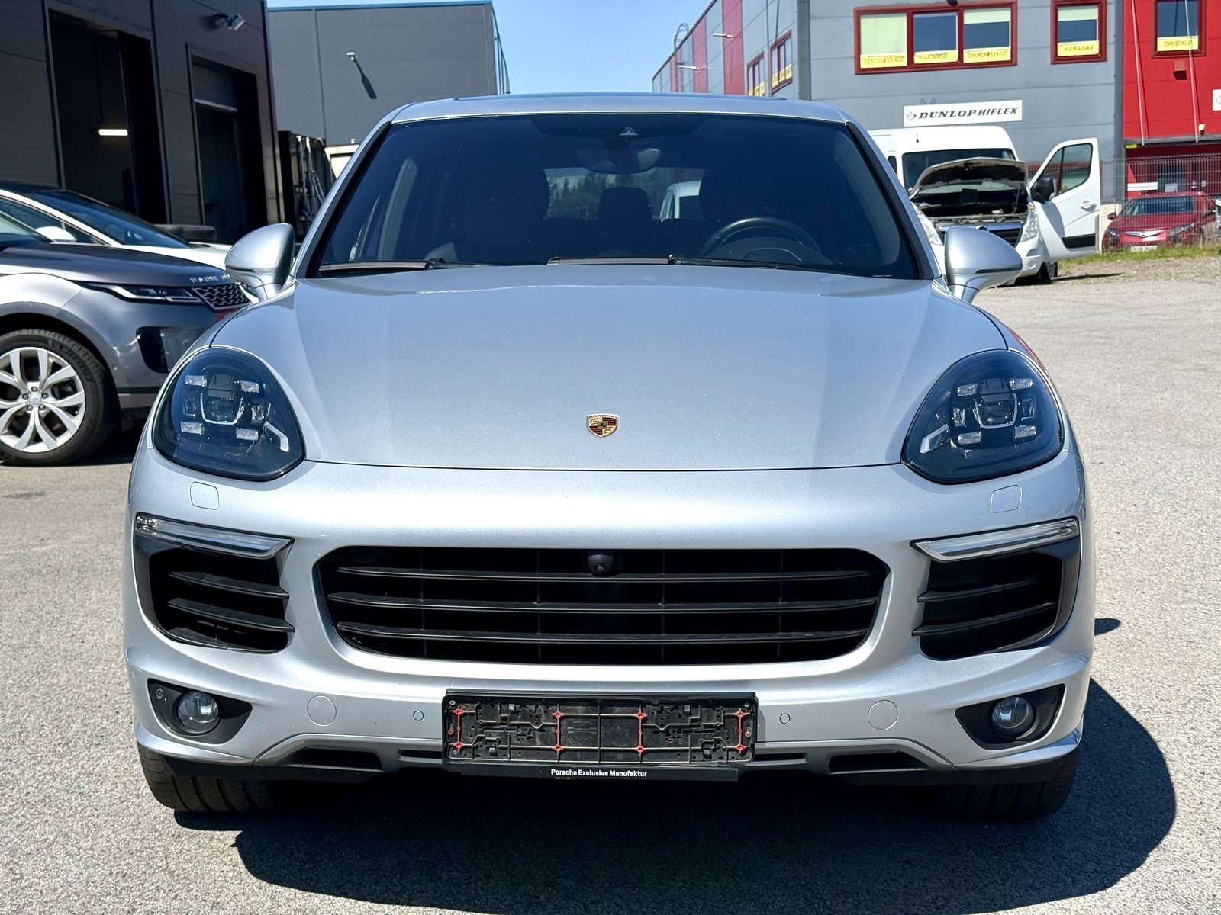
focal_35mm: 48
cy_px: 458
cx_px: 610
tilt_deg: -7.8
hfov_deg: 39.7
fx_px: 1693
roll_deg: +2.4
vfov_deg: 30.3
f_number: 1.78
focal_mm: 6.76
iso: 64
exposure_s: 1/9901
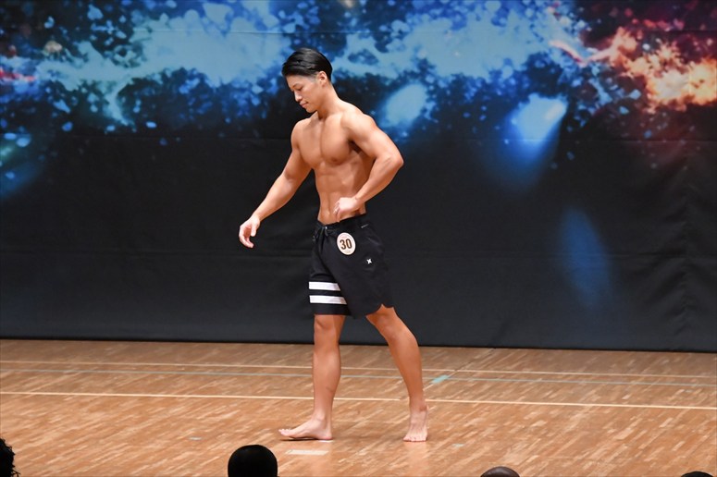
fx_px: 5076
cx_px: 358
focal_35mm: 255
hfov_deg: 8.1
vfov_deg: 5.4
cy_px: 238
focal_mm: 170
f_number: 5.6
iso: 8000
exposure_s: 1/400
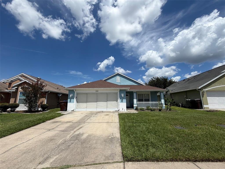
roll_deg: +0.5
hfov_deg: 102.1
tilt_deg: +10.2
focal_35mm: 14
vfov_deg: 85.7
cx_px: 112
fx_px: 91
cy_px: 84
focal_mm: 2.22
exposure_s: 1/1745
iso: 25
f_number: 2.2
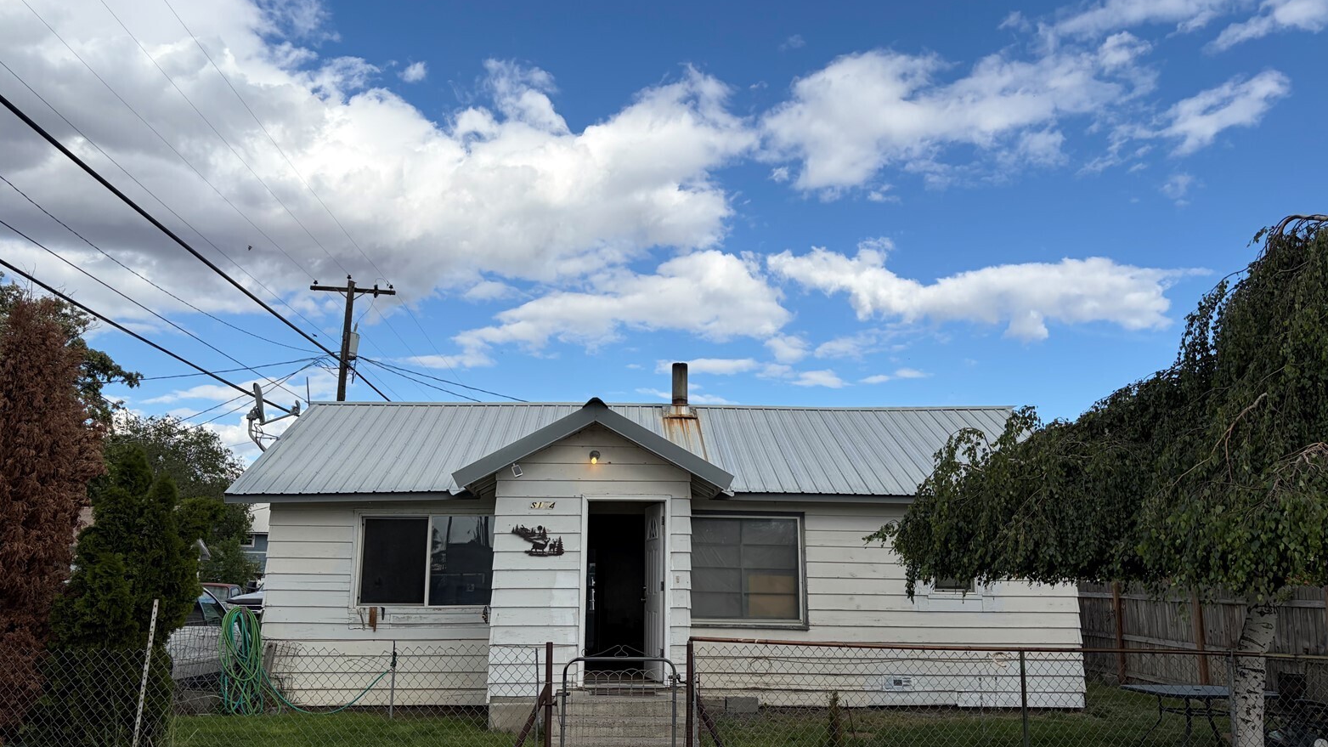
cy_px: 407
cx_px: 665
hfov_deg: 66.1
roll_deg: +0.2
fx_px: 1021
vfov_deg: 40.1
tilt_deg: +11.2
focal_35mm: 29
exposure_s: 1/5348
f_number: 1.6
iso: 64
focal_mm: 5.96
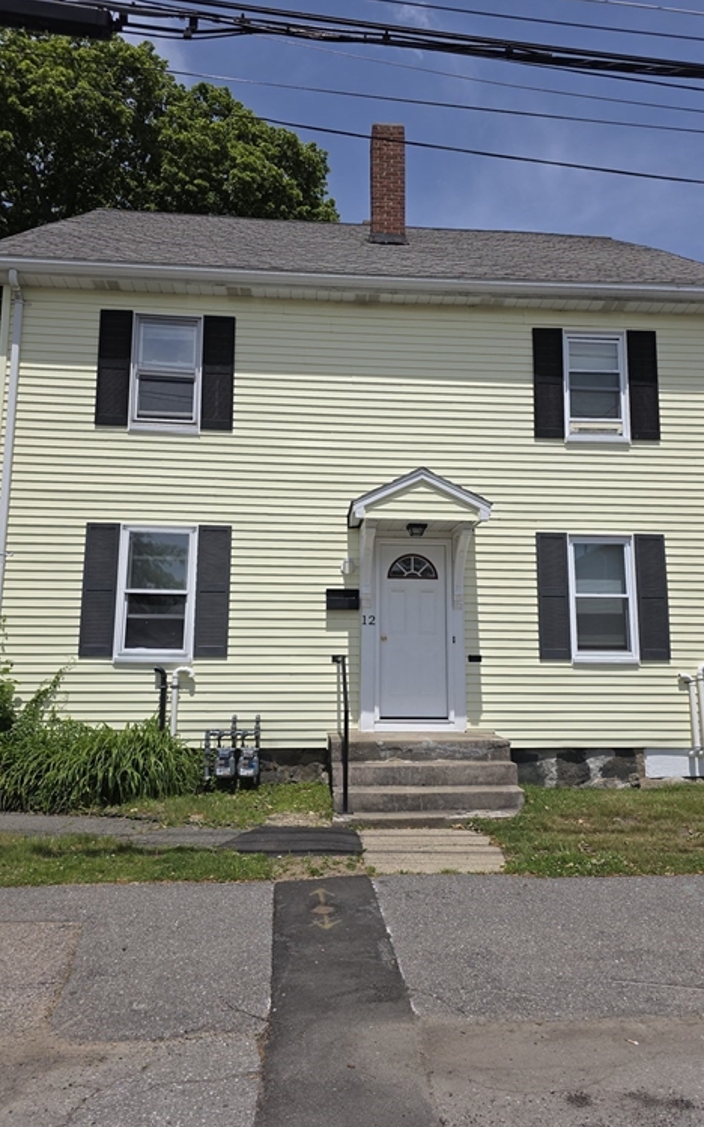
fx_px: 768
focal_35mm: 25
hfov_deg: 49.3
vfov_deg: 72.5
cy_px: 552
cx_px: 357
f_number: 1.7
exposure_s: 1/1588
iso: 12
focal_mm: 6.3
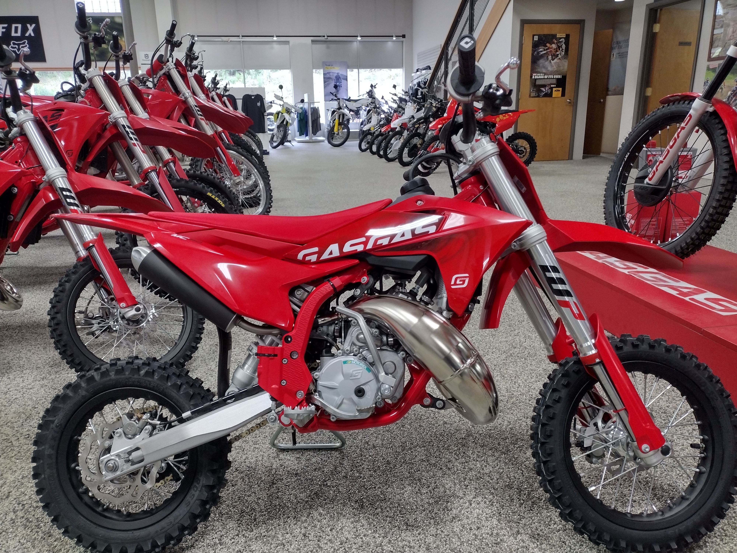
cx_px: 368
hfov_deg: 65.3
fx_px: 575
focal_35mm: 27
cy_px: 276
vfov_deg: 51.4
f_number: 1.7
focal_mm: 4.71
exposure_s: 1/60
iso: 154
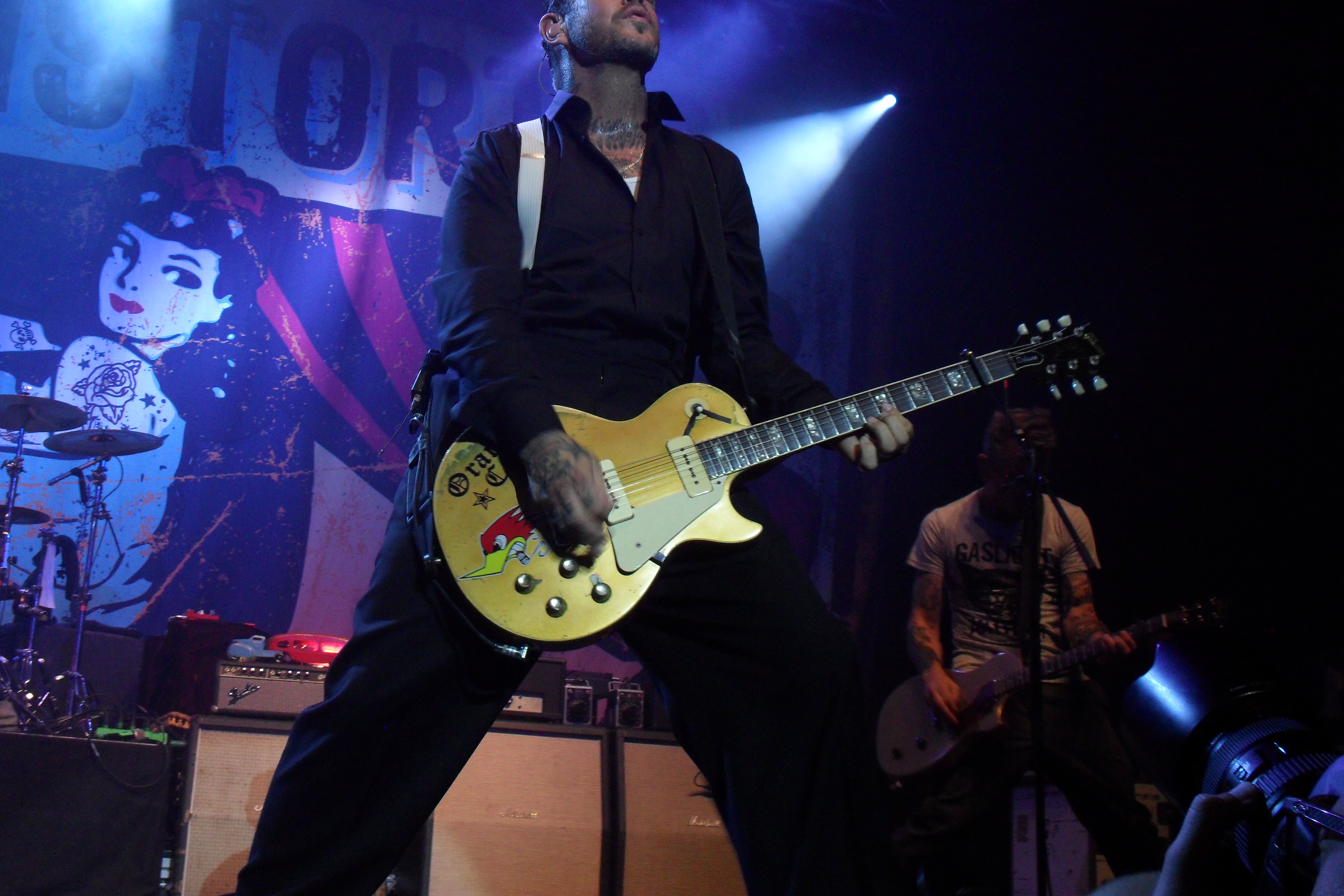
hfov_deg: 44.5
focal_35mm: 44
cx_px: 669
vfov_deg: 30.5
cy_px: 398
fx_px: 1642
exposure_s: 1/30
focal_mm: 7.5
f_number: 3.6
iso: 160
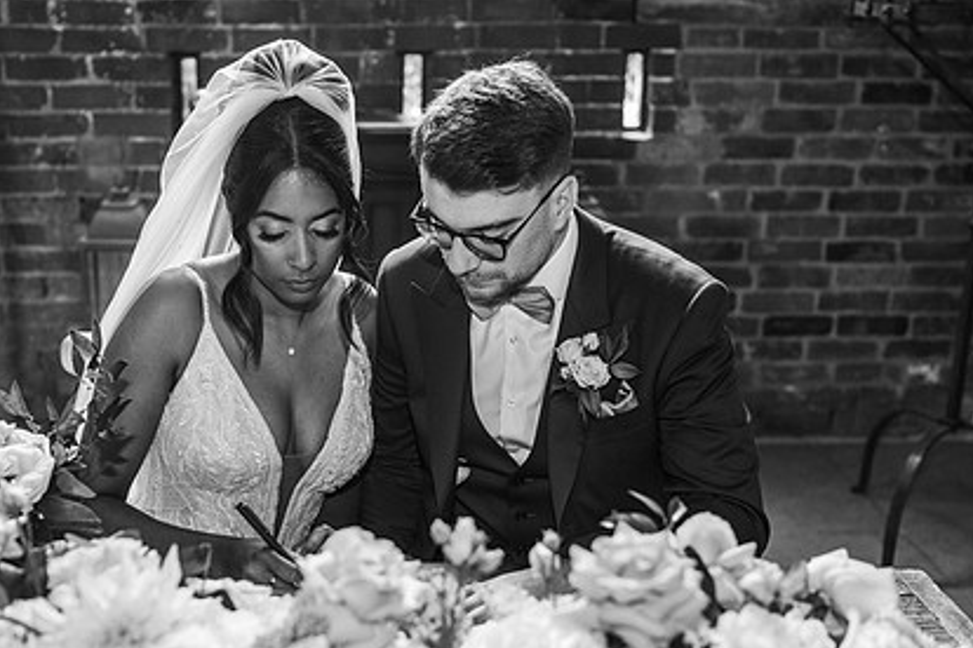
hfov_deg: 40.2
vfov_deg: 27.5
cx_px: 409
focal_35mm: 49
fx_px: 1324
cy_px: 376
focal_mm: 35
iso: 1000
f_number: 2.2
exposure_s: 1/200
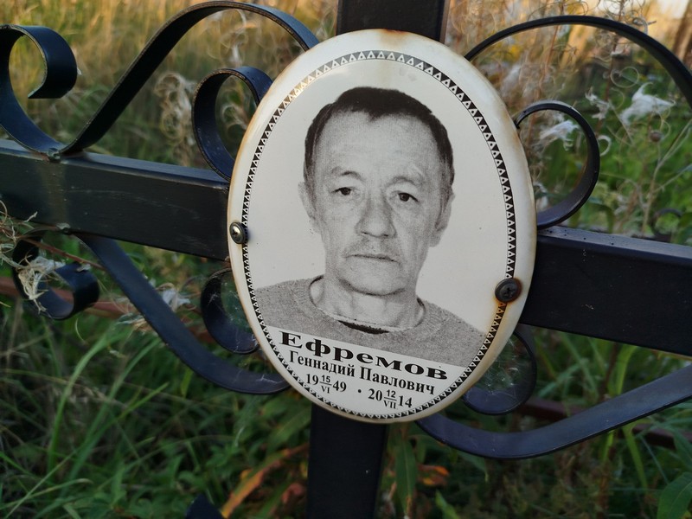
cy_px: 260
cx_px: 346
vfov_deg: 56.8
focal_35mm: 24
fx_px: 480
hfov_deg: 71.6
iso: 50
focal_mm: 5.31
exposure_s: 1/100
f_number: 1.7
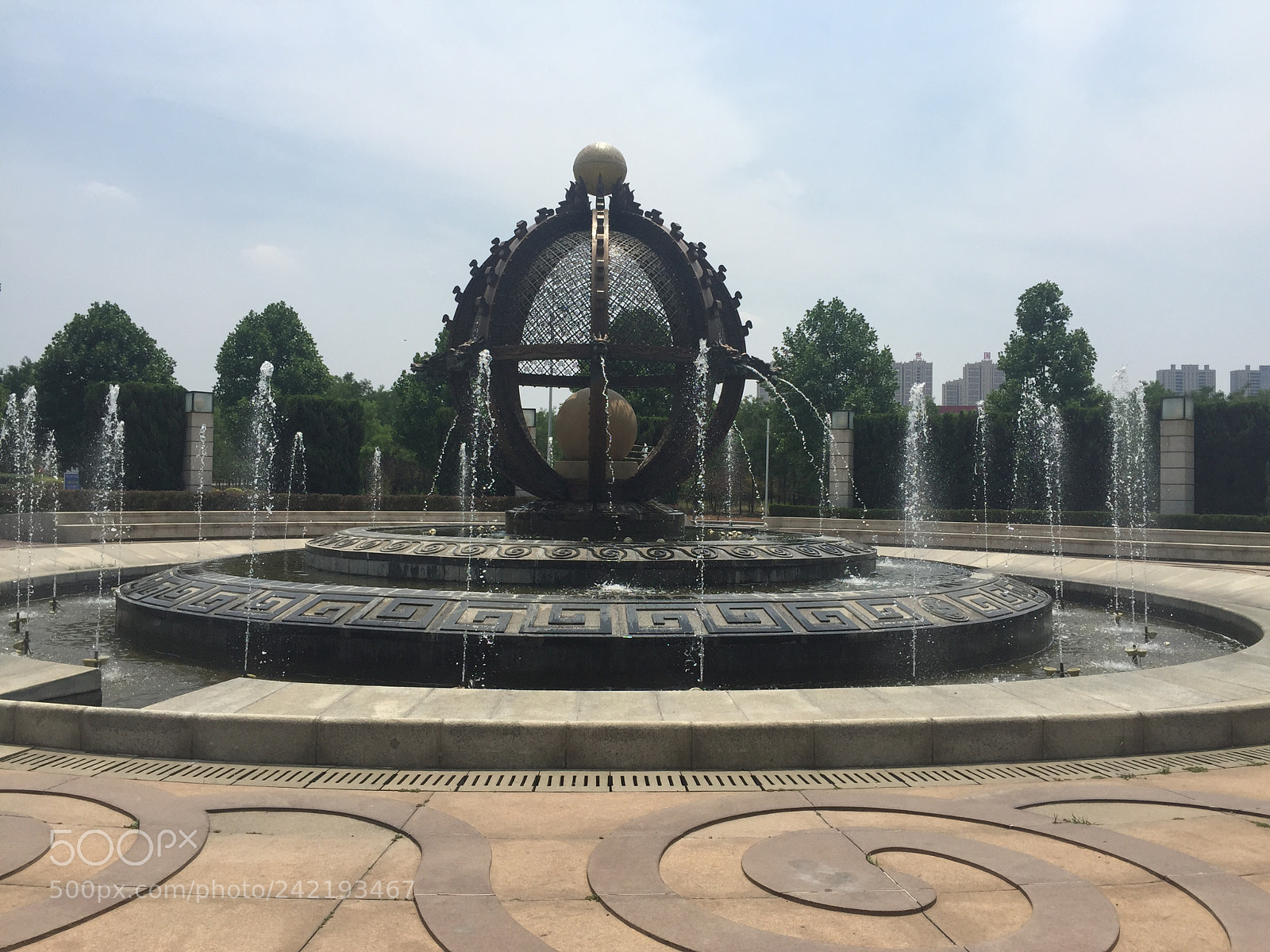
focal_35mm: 29
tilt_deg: +2.6
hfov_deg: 61.7
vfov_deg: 48.2
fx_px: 1064
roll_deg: -0.6
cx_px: 635
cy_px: 476
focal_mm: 4.15
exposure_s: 1/3597
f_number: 2.2
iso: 32
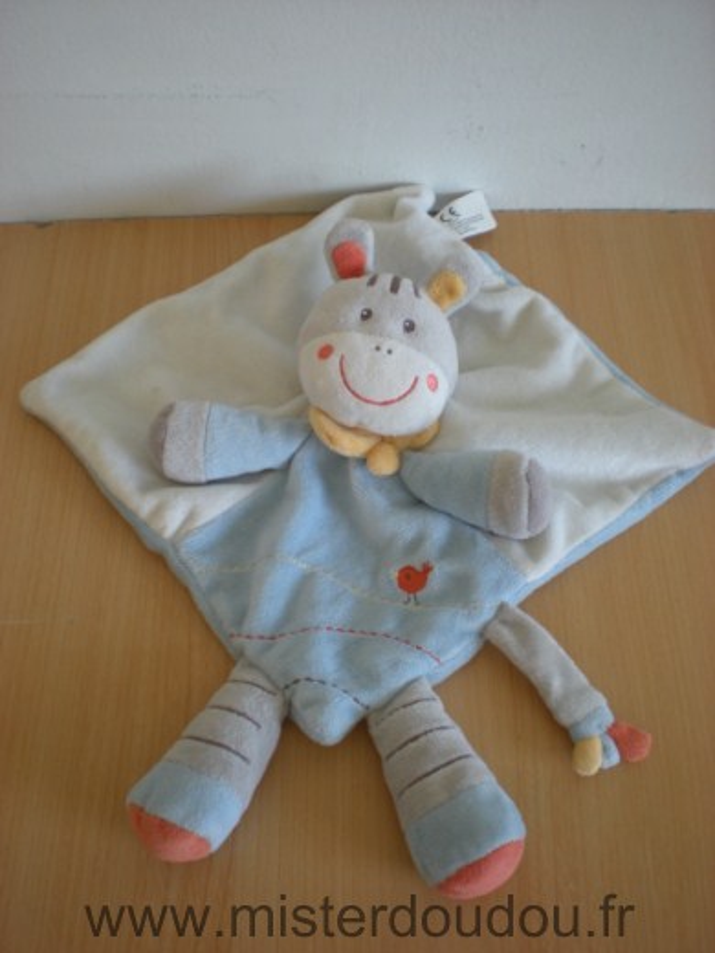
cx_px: 358
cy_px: 476
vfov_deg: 49.0
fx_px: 1047
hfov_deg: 37.7
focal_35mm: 38
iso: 64
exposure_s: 1/14.1
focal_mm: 6.3
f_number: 3.1
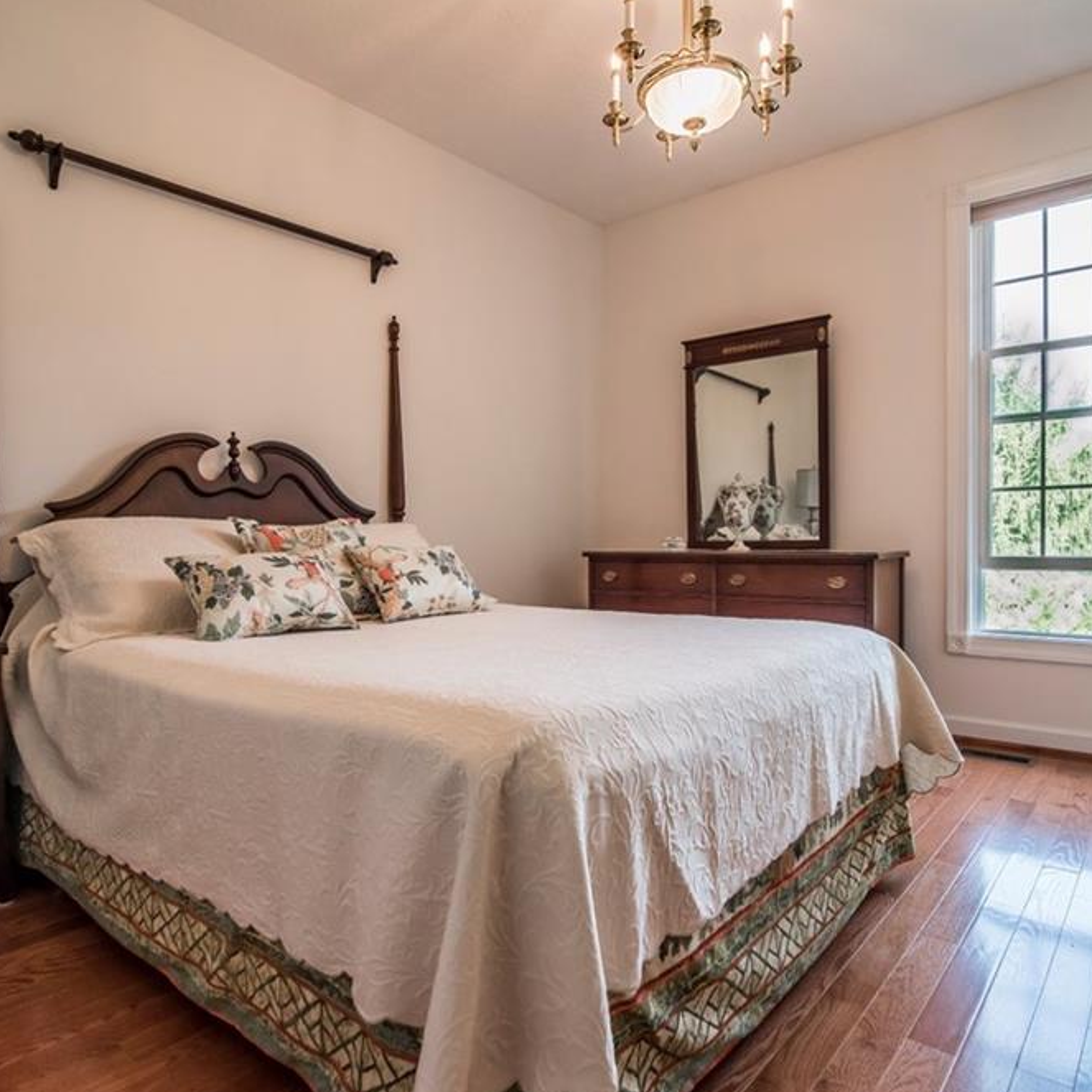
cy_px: 546
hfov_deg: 72.1
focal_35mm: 21
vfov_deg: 72.1
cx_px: 547
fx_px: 749
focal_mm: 16
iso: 1250
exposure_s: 1/125
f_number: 5.6
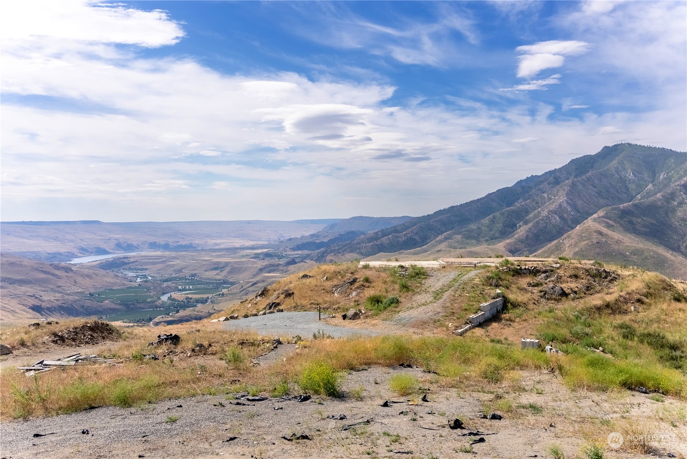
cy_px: 230
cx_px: 344
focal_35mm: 33
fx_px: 632
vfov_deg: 39.9
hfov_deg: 57.1
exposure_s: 1/8000
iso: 100
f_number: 6.3
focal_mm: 33.1
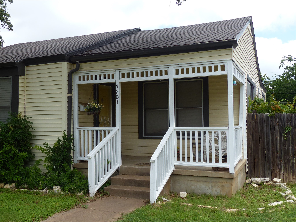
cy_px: 111
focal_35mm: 37
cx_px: 148
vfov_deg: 38.7
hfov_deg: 50.1
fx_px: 316
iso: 100
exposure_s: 1/640
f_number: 4
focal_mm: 6.6
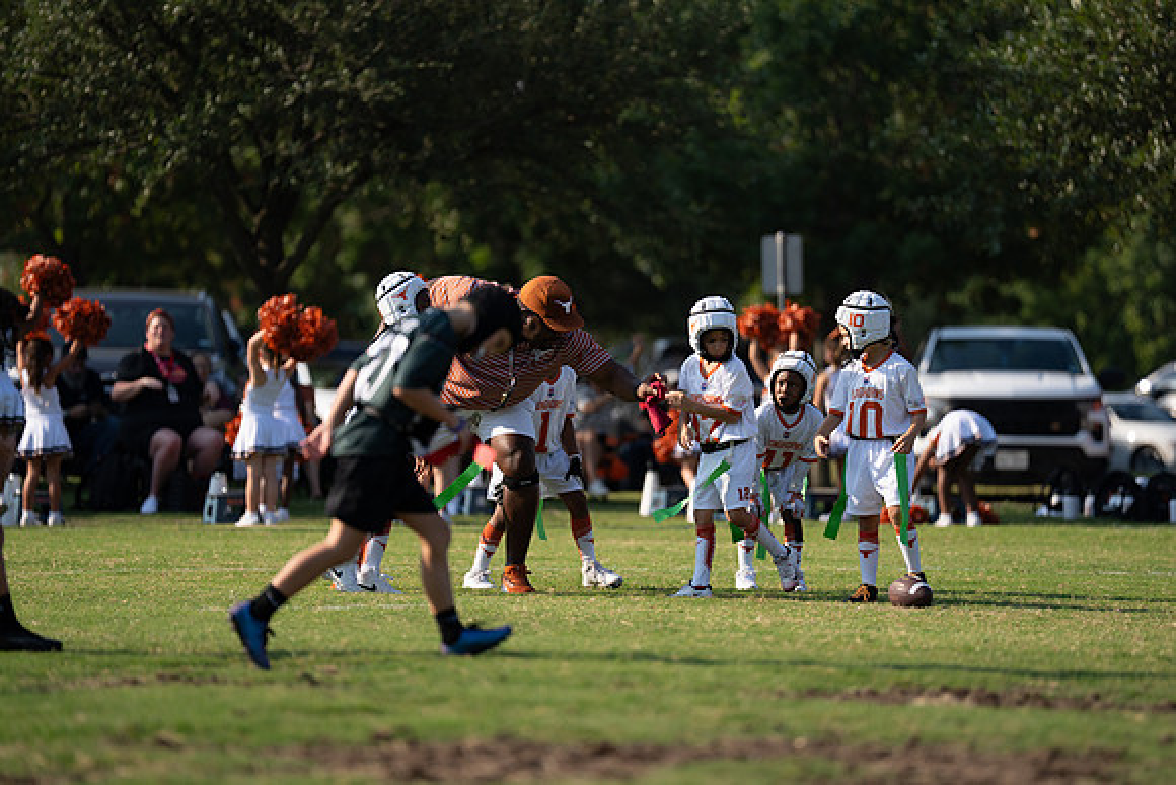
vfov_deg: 6.9
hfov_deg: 10.3
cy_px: 392
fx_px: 6535
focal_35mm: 200
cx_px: 588
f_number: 2.8
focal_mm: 200
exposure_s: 1/2500
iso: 200
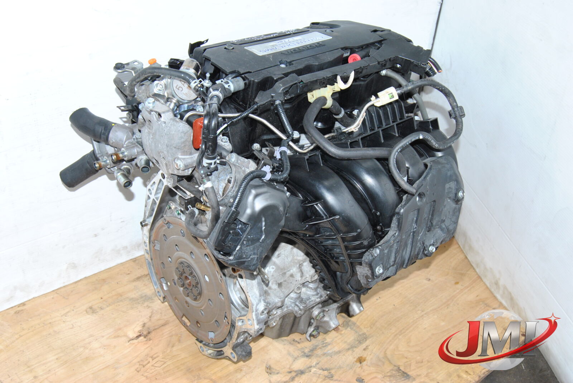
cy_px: 192
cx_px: 286
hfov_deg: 46.3
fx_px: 669
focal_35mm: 42
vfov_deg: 32.0
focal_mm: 28
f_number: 8
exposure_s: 1/200
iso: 400
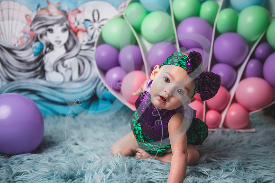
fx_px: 352
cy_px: 89
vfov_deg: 29.2
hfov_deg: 42.6
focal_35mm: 46
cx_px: 144
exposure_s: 1/160
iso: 100
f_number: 2.8
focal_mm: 40
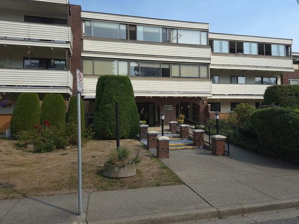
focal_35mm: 26
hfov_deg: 67.2
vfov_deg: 53.0
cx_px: 157
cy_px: 101
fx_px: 225
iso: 50
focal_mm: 5.4
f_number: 1.8
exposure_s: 1/1712
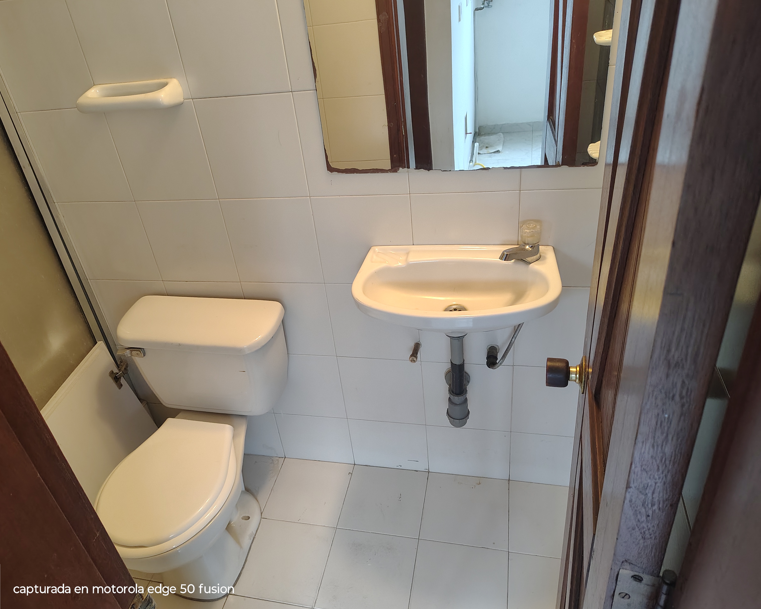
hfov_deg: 65.9
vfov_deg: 54.9
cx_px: 344
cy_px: 312
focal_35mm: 26
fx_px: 586
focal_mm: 5.56
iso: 931
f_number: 1.8
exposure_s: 1/120
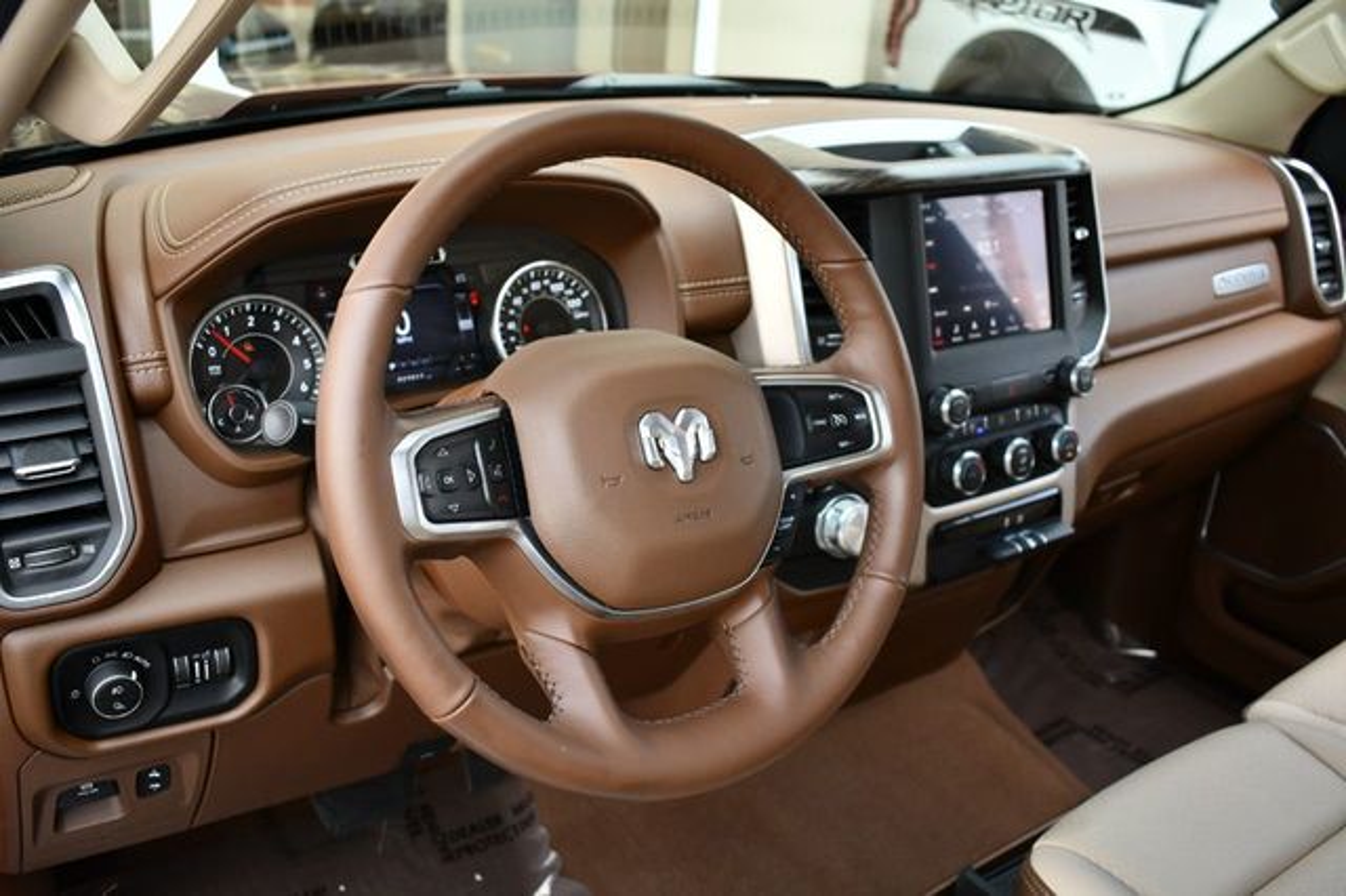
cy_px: 448
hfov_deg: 55.8
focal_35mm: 34
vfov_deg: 38.8
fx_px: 1271
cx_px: 673
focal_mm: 23
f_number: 3.8
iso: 450
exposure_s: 1/250
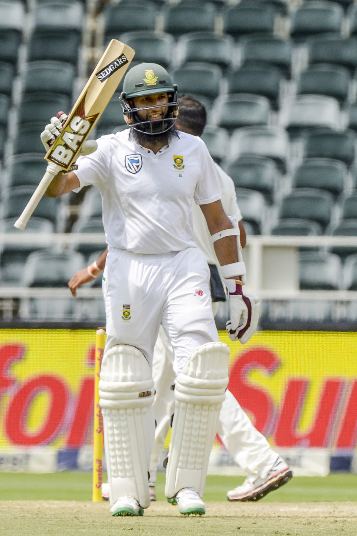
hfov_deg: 2.3
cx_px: 178
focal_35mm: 600
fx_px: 8924
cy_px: 268
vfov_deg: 3.4
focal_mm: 600
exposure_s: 1/2000
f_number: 6.3
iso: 800
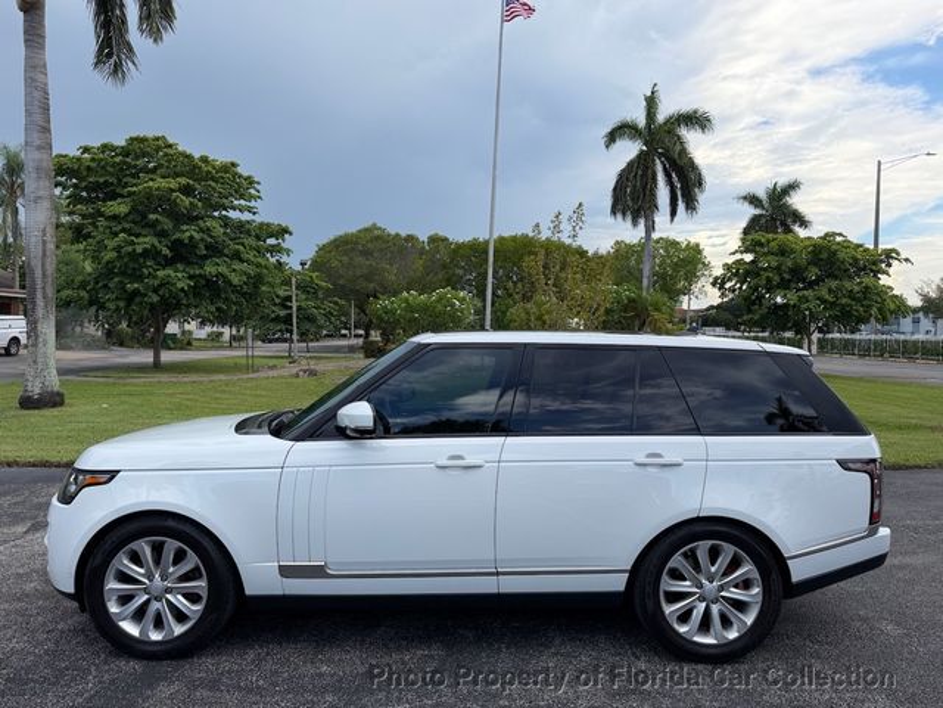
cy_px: 354
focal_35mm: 24
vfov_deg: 56.8
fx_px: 654
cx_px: 472
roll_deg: -0.2
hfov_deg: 71.6
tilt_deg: -2.0
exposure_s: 1/2053
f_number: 1.78
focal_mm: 6.76
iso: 80
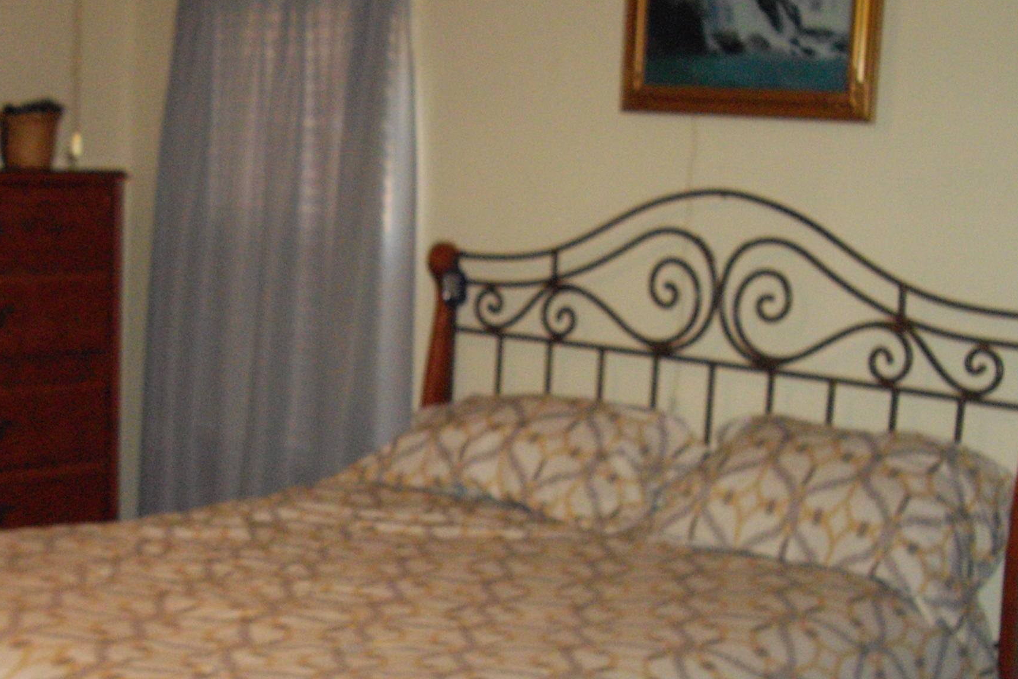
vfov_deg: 19.6
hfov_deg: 29.0
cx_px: 322
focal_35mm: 69
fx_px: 1951
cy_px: 530
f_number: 2.8
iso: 400
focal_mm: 7.9
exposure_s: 1/40
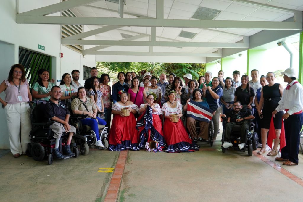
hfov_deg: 61.9
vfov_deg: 43.6
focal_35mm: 30
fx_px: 253
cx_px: 152
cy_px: 101
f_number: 4
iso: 500
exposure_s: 1/160
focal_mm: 20
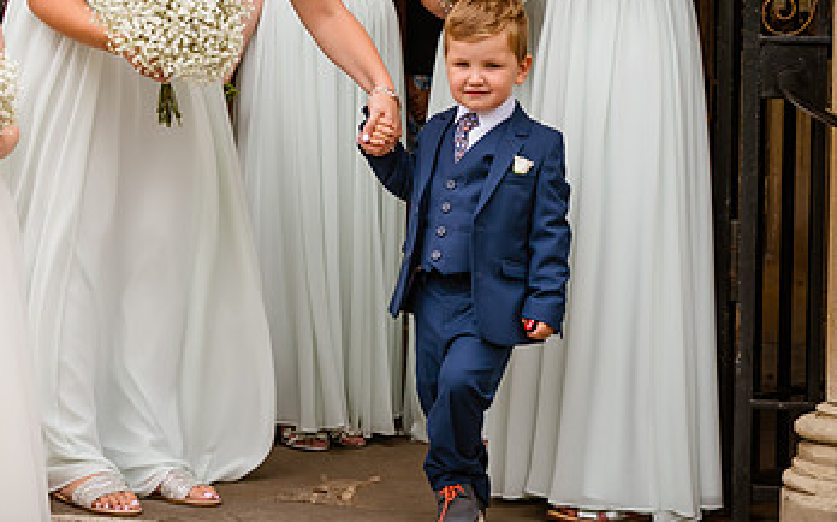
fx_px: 1938
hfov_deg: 24.2
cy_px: 159
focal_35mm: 85
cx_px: 245
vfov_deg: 15.3
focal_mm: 50
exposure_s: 1/1000
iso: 280
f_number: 4
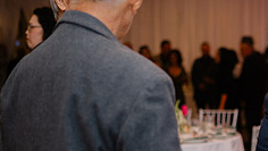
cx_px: 287
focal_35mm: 90
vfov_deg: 13.3
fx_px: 640
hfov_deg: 22.5
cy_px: 136
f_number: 1.4
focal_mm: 35
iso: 400
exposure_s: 1/160
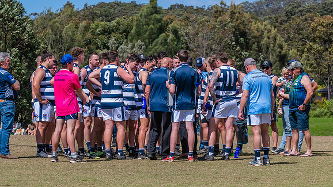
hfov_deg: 11.1
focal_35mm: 194
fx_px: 1713
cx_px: 180
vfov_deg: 6.3
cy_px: 112
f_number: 10
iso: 800
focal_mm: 170
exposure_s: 1/1600
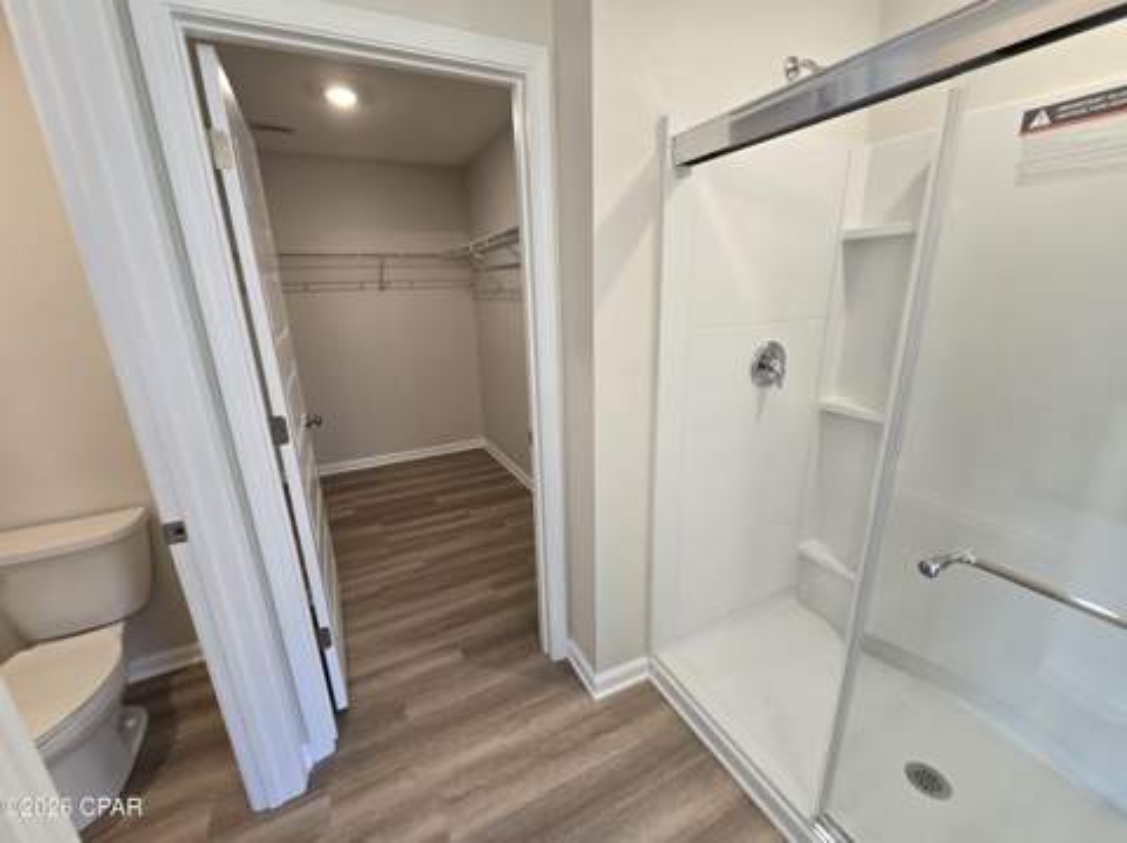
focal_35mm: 13
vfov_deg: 89.8
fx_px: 423
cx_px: 564
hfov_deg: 106.2
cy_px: 422
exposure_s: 1/60
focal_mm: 2.2
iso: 100
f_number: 2.2
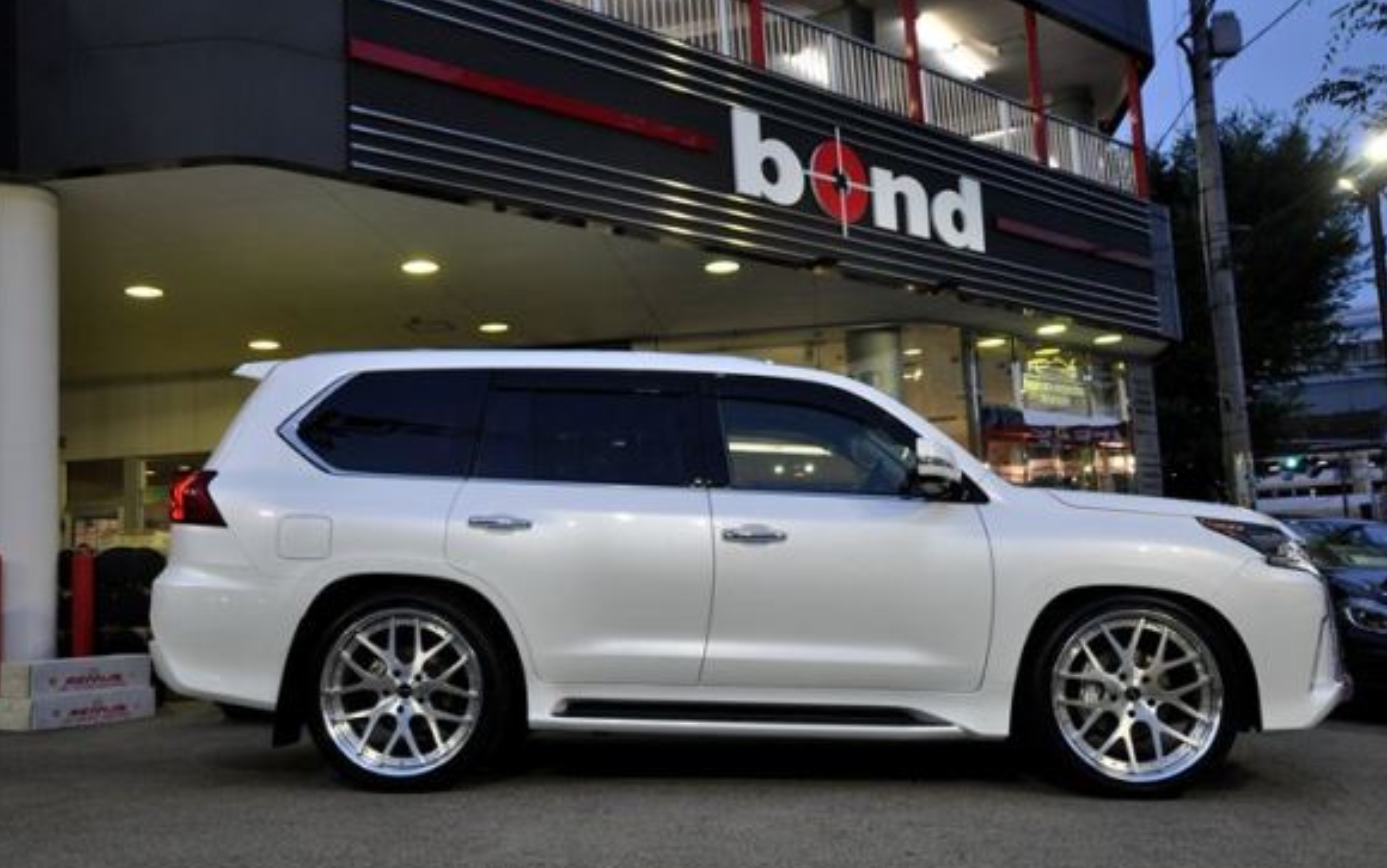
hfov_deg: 52.7
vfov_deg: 34.5
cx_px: 691
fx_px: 1399
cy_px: 448
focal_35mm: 37
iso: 900
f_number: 5.6
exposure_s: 1/125
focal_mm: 24
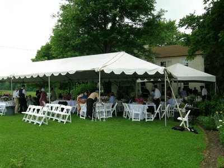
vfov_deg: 25.2
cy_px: 84
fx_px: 375
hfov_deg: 33.2
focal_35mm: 58
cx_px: 112
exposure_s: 1/161
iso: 50
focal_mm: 5.8
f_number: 5
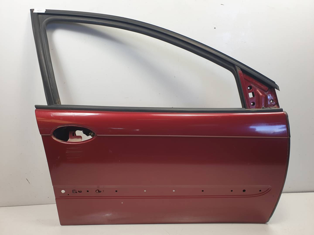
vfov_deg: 53.1
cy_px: 118
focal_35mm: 26
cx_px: 157
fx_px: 236
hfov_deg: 67.3
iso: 64
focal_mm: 4.3
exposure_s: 1/100
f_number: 2.4
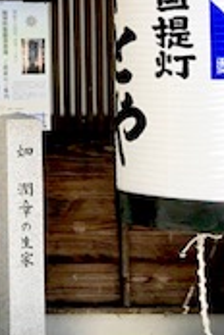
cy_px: 15
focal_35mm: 107
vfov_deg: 18.7
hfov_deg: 11.0
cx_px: -295
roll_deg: -0.1
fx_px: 999
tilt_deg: +2.3
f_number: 1.8
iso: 20
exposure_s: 1/879
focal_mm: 3.99
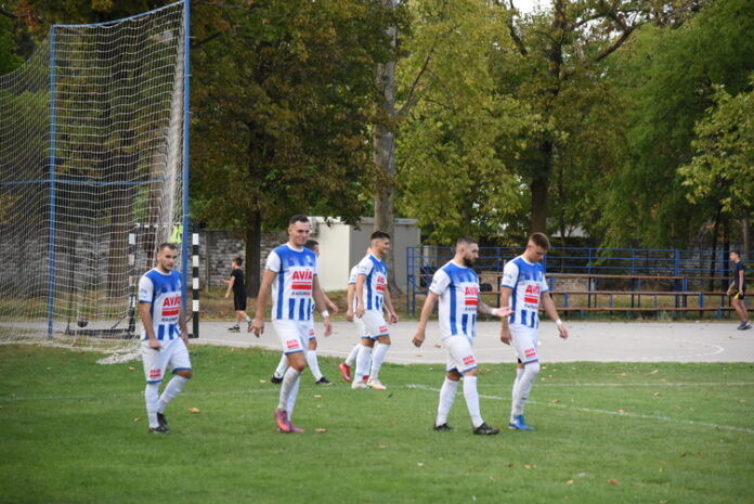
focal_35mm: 120
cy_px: 252
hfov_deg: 17.1
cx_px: 377
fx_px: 2515
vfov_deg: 11.4
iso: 4000
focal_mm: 120
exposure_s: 1/4000
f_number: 4
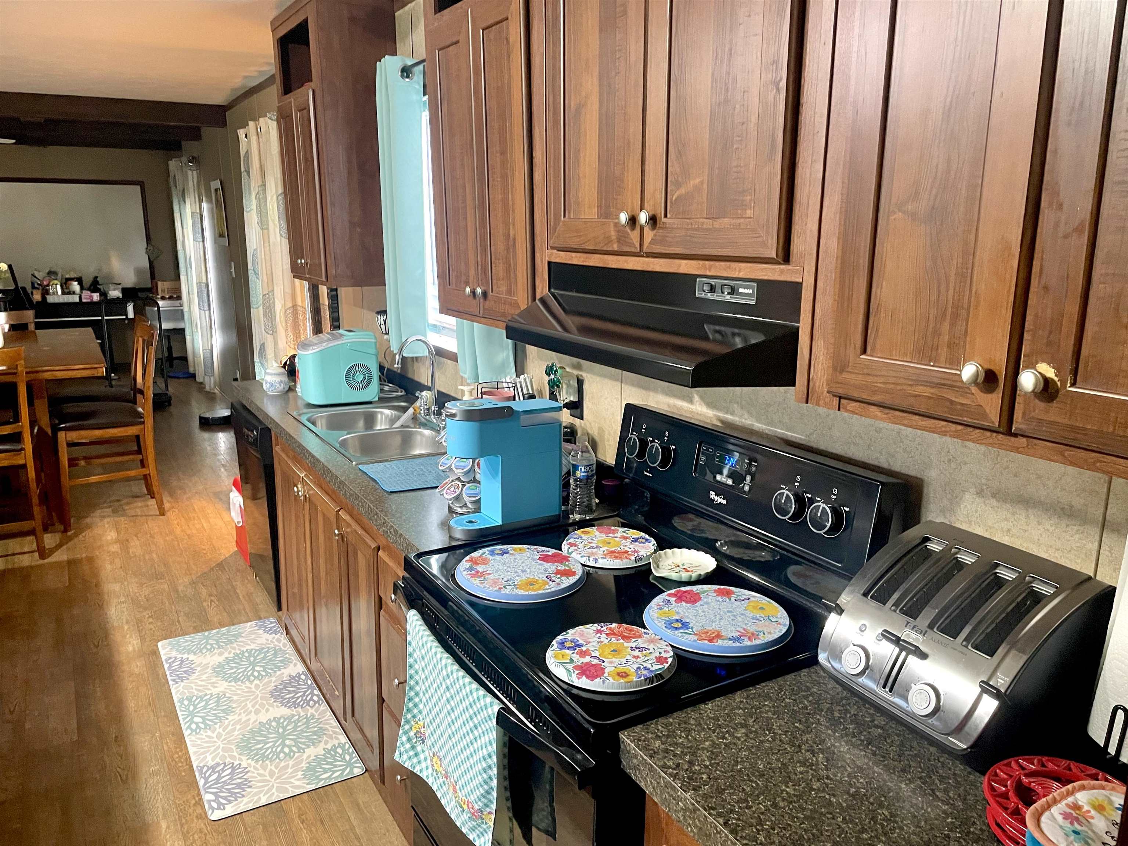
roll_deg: +0.1
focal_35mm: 26
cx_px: 564
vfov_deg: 53.1
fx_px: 847
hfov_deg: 67.3
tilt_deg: -13.9
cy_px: 423
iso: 400
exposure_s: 1/40
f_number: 1.6
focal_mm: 4.2
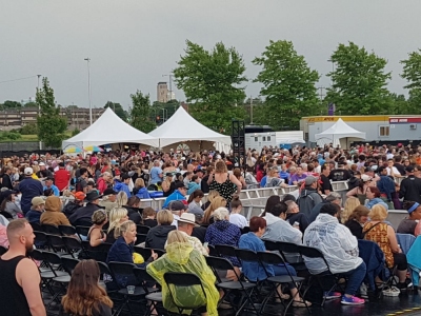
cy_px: 158
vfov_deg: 53.1
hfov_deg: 67.3
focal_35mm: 26
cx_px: 210
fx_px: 316
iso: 50
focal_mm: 4.2
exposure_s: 1/136
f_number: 1.7
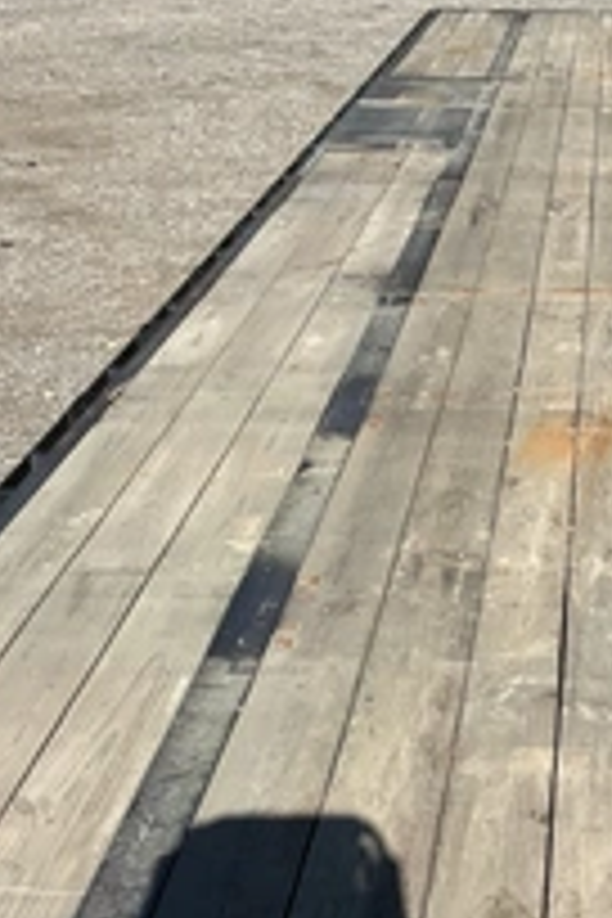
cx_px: 590
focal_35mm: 59
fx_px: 1504
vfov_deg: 33.8
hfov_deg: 22.3
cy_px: 549
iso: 25
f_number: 1.8
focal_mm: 3
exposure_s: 1/1912
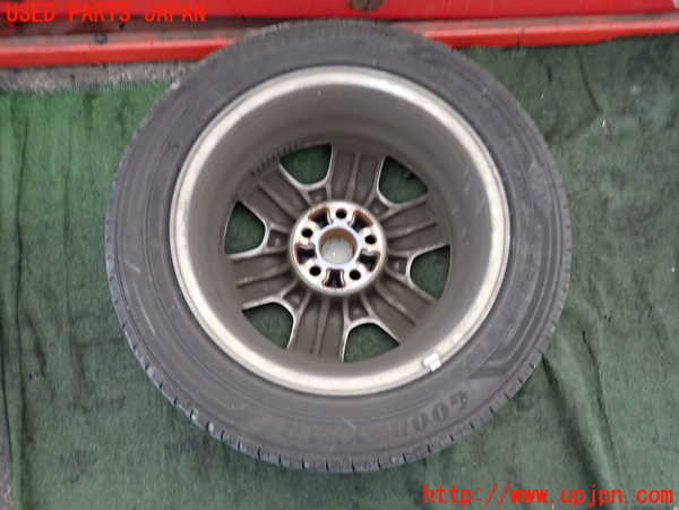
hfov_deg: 69.4
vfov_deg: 54.9
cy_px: 255
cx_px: 340
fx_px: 490
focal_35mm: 25
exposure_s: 1/30
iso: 640
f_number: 2
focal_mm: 4.5
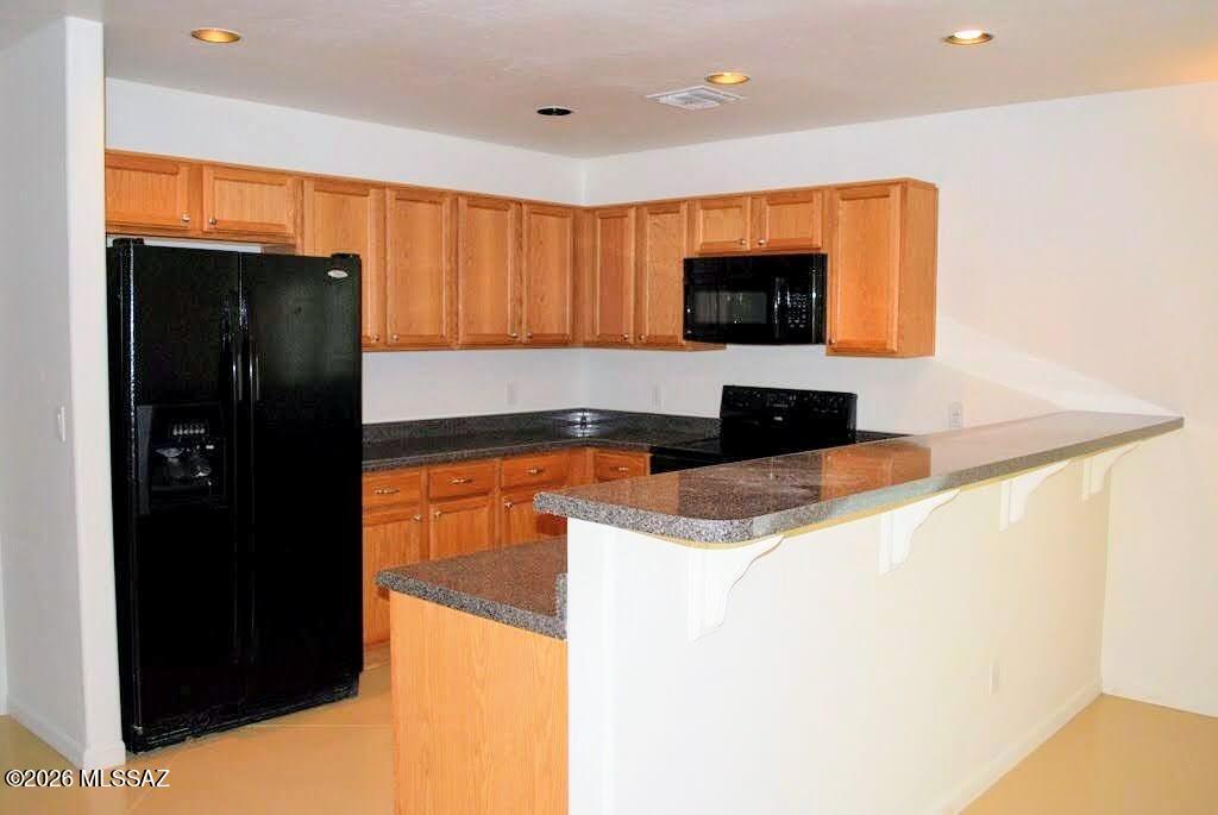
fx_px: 1016
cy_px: 408
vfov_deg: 43.7
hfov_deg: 61.9
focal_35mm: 30
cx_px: 609
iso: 200
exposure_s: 1/60
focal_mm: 20
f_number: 3.8
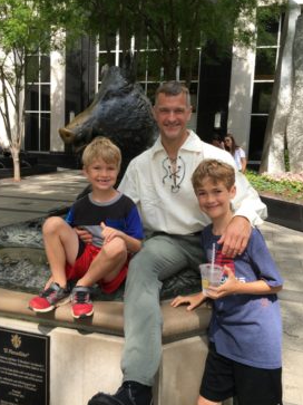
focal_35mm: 32
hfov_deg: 44.1
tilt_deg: -9.4
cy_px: 191
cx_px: 153
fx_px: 374
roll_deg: -2.7
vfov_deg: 56.8
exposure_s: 1/422
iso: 25
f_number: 2.2
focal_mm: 4.15
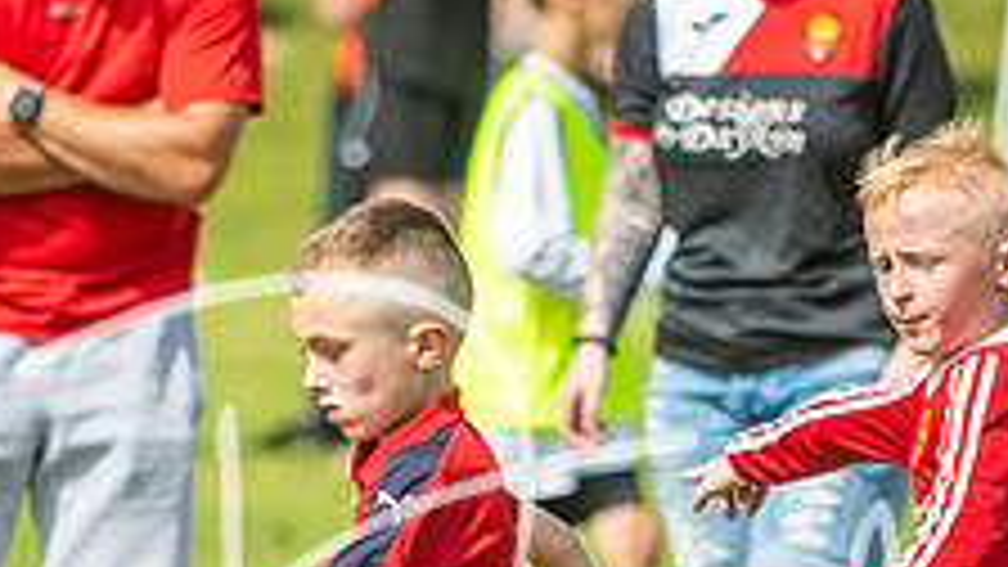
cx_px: 342
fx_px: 19057
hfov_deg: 3.0
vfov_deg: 1.7
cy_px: 632
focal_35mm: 713
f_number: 3.2
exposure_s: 1/3200
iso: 250
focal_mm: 175
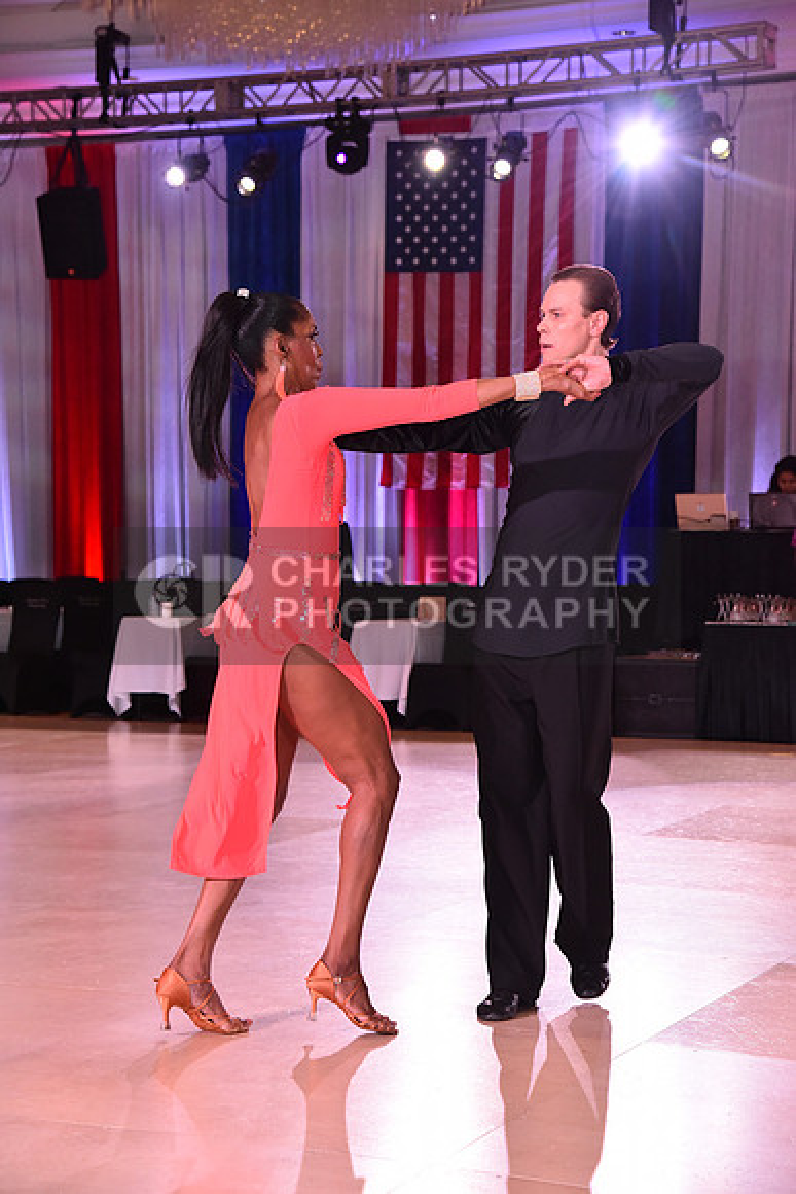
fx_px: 2320
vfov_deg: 28.8
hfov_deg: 19.5
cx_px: 398
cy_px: 597
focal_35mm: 70
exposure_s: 1/320
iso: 2500
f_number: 6.3
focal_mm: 70
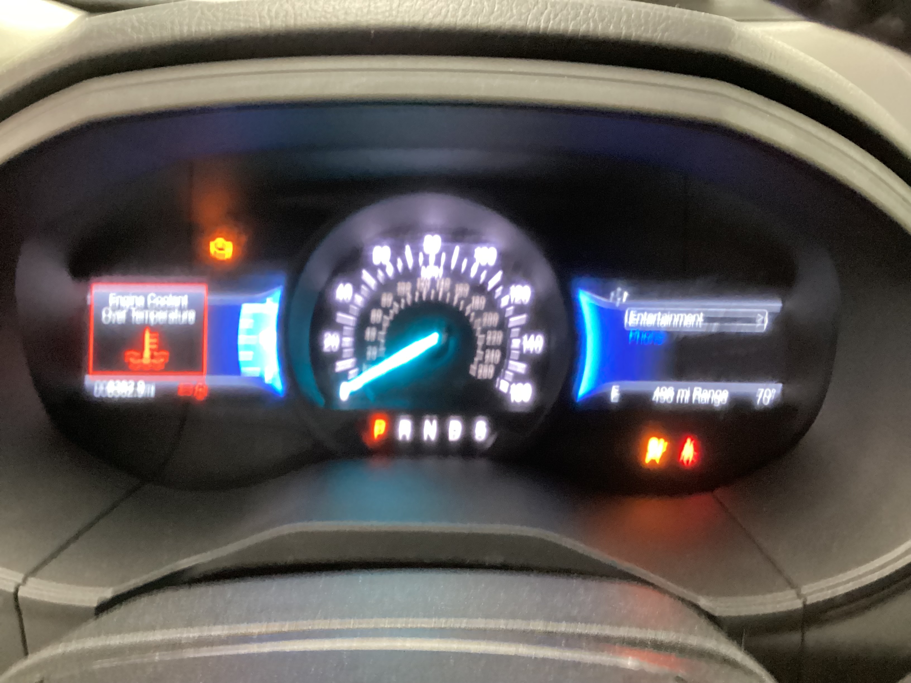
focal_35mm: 31
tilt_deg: -27.2
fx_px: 816
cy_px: 342
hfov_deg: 58.4
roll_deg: -1.1
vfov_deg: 45.4
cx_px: 456
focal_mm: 3.3
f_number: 2.4
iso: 640
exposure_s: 1/17
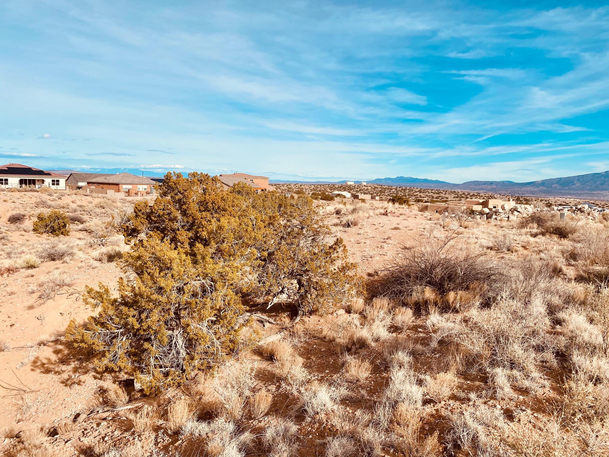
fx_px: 457
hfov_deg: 67.3
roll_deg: +0.1
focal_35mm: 26
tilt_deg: -5.6
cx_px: 304
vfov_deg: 53.1
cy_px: 228
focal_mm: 4.25
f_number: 1.8
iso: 32
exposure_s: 1/4274
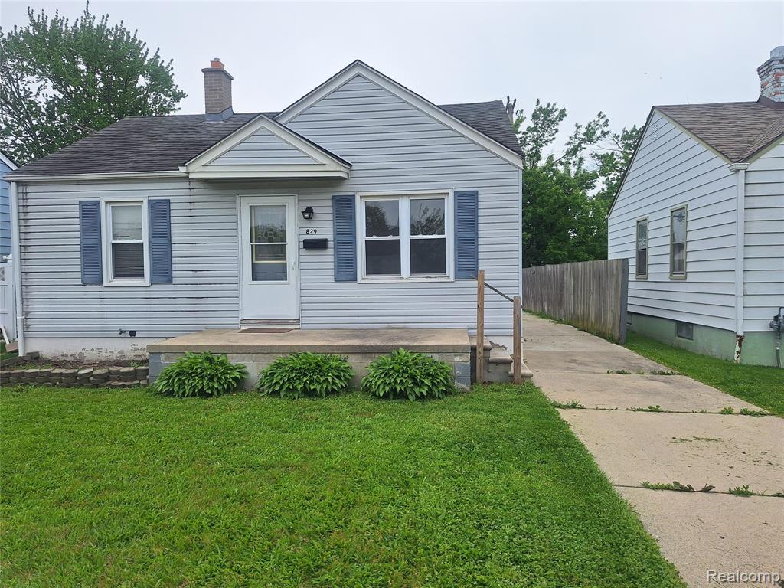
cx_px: 392
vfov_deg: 58.9
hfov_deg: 73.9
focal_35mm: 23
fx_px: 521
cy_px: 294
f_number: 1.8
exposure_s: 1/3106
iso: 40
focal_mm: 5.54
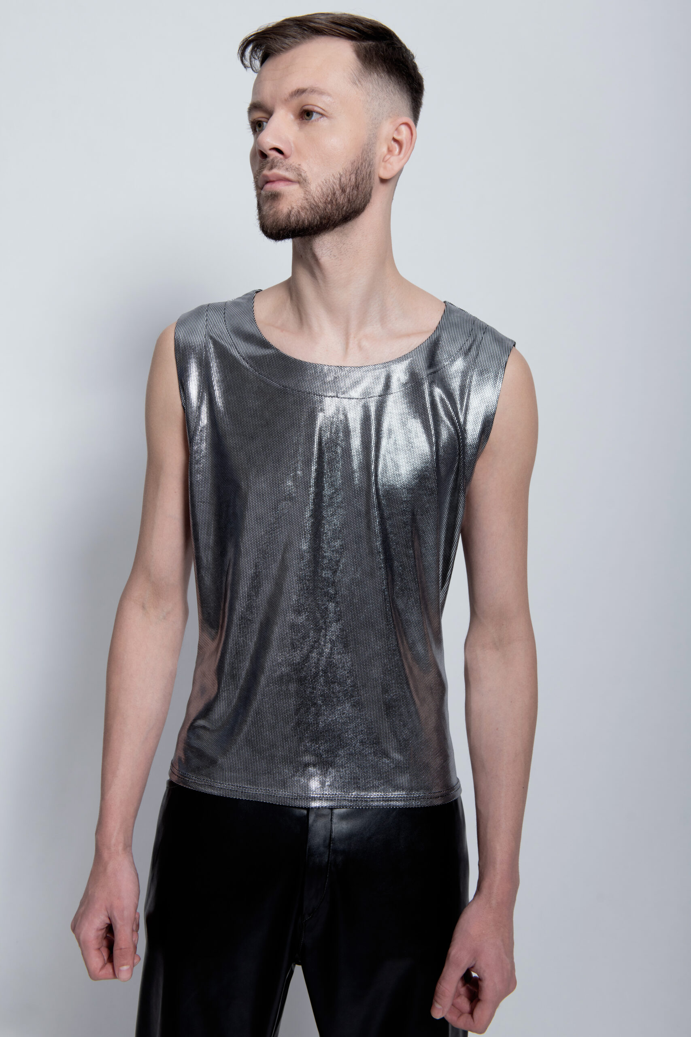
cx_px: 346
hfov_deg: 30.5
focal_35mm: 44
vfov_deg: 44.5
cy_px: 518
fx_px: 1267
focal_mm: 44
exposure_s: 1/125
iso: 250
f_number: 8
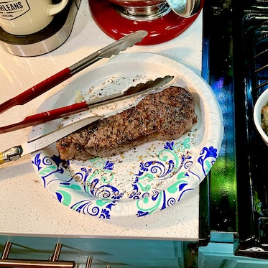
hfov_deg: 43.7
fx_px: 324
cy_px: 116
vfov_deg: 44.8
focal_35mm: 37
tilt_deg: -60.4
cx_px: 195
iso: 400
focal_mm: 5.1
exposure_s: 1/60
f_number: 1.6
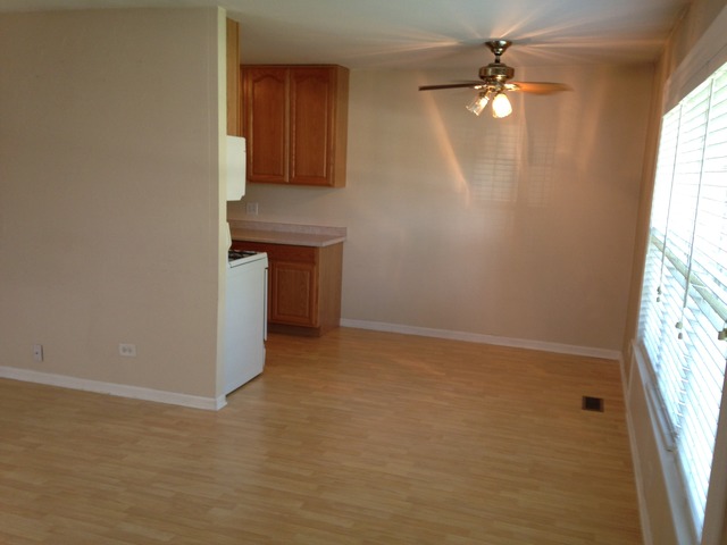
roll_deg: -1.9
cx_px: 364
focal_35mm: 33
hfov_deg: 55.4
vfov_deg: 42.9
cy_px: 272
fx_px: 693
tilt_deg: -10.7
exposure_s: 1/20
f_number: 2.4
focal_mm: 4.12
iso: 80
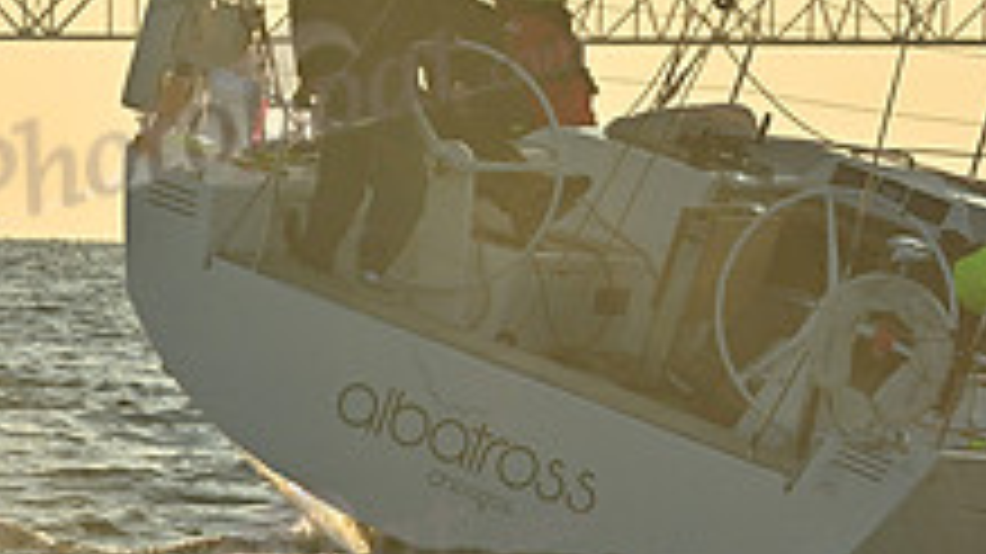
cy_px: 286
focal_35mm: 556
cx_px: 824
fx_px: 14531
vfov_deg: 2.2
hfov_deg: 3.9
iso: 800
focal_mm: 200
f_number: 18
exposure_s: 1/800
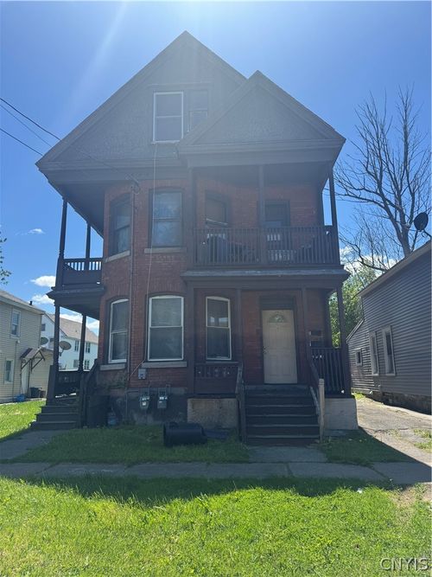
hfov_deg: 56.8
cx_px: 216
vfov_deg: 71.6
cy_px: 288
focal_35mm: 24
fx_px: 399
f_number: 1.78
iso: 80
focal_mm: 6.76
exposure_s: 1/3096
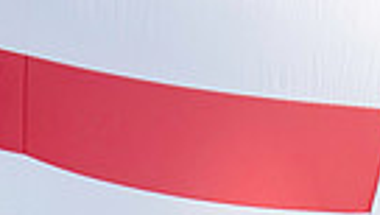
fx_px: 28338
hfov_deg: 0.8
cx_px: 335
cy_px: 269
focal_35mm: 2808
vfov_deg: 0.4
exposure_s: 1/1000
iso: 200
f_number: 5.6
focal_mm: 420
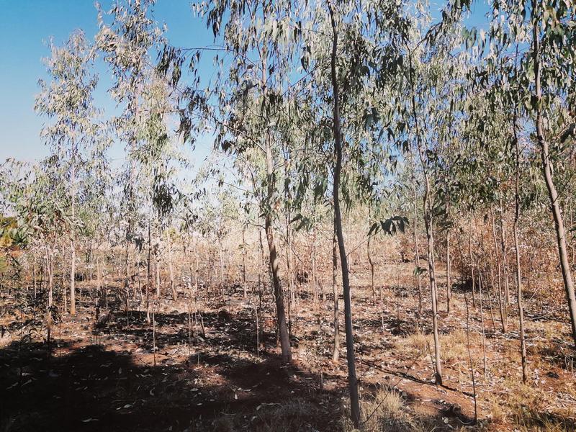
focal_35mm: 26
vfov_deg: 53.1
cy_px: 216
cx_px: 288
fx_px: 433
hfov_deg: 67.3
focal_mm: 4.25
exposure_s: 1/640
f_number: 1.8
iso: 100
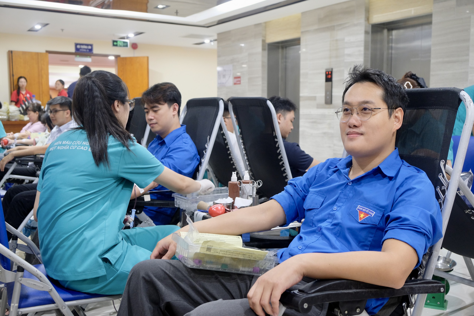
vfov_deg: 35.1
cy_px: 158
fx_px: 500
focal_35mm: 38
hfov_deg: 50.7
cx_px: 237
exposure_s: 1/30
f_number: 4
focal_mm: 25.4
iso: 1600
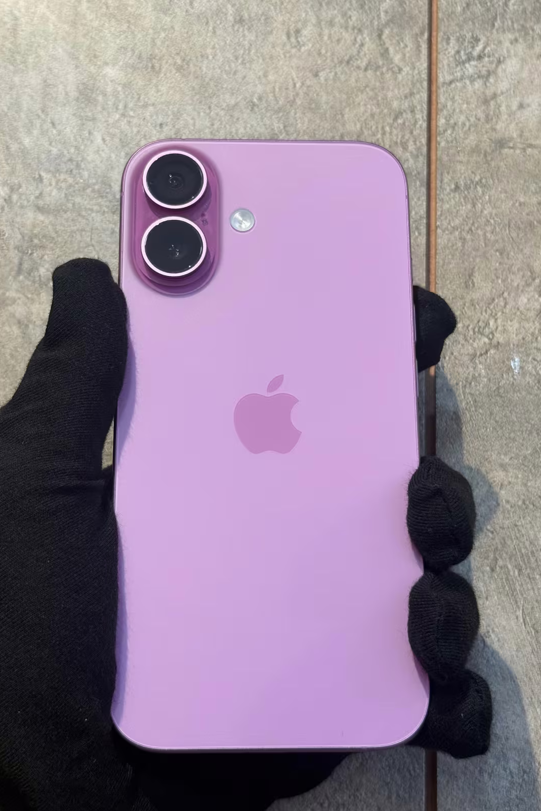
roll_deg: -3.6
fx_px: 1127
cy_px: 406
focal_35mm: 50
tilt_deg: +16.0
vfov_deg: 39.6
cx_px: 277
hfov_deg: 27.0
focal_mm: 6.76
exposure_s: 1/50
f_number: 1.78
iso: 64
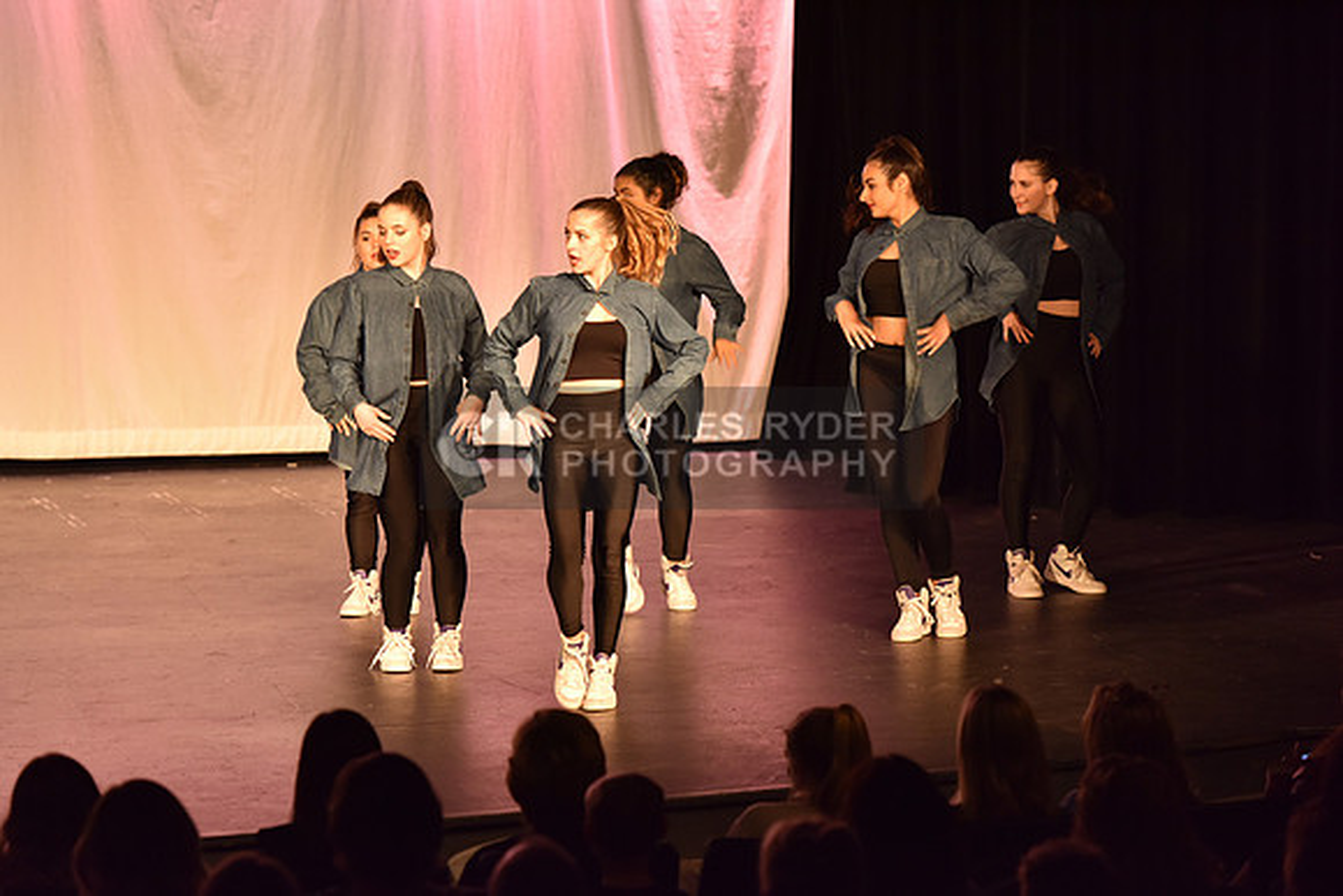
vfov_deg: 9.8
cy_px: 448
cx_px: 672
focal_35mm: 140
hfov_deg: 14.7
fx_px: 5224
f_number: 4
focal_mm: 140
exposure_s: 1/125
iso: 2000
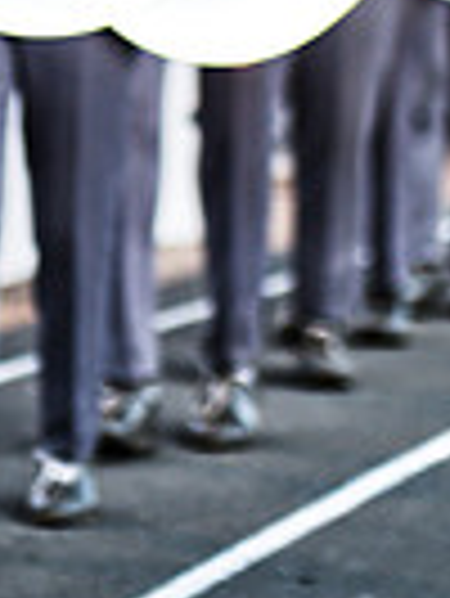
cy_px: -355
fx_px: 5019
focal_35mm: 290
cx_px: 106
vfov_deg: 6.7
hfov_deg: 5.1
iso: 200
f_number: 1.2
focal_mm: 43
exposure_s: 1/200
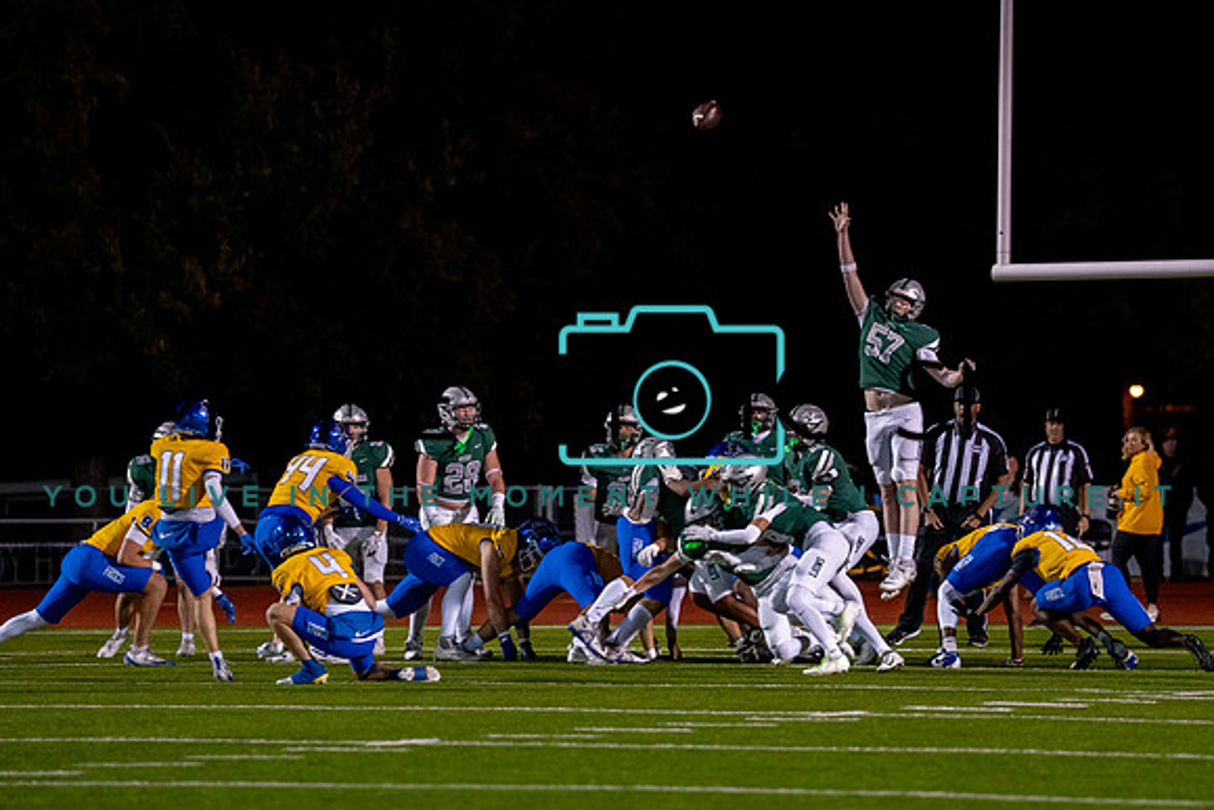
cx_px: 749
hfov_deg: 8.2
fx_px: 8476
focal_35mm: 251
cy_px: 428
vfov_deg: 5.5
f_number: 2.8
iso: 3200
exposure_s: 1/1000
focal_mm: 200
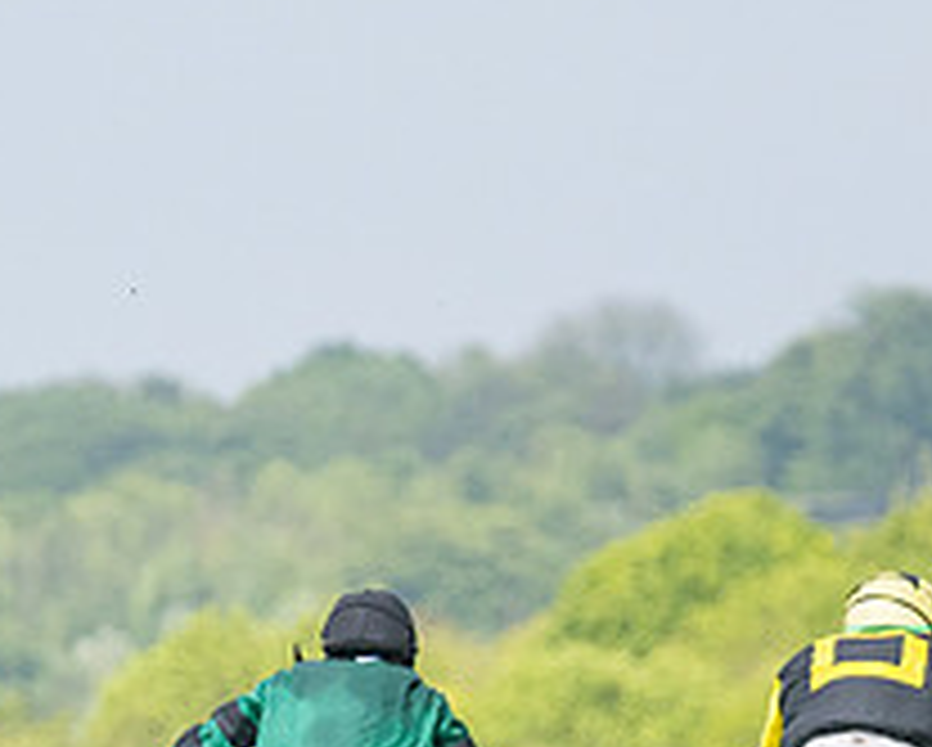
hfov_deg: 1.6
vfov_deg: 1.3
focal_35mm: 1214
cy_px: 958
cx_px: 1676
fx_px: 33518
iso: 400
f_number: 4
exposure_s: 1/4000
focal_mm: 230
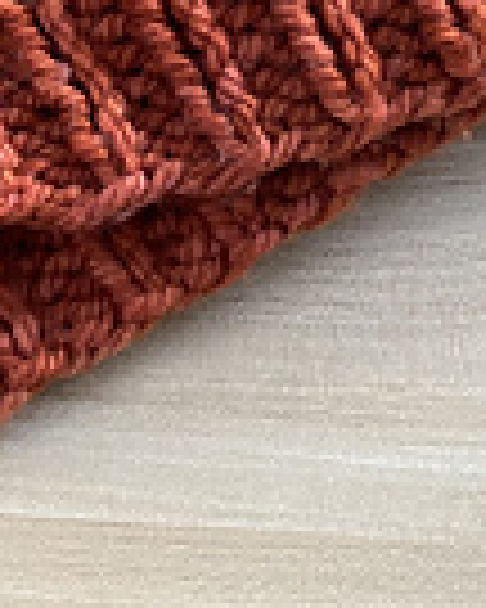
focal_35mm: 120
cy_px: -216
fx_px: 2158
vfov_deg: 15.2
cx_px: -310
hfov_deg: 12.1
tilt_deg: -61.5
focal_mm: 4.25
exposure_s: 1/60
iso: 125
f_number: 1.8
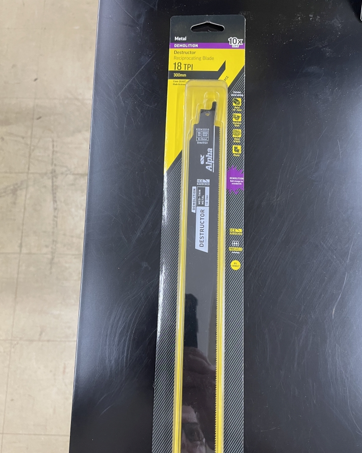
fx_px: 375
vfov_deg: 62.1
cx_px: 184
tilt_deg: -78.9
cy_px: 248
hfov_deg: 51.5
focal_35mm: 28
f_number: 1.6
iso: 200
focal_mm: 4.2
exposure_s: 1/50
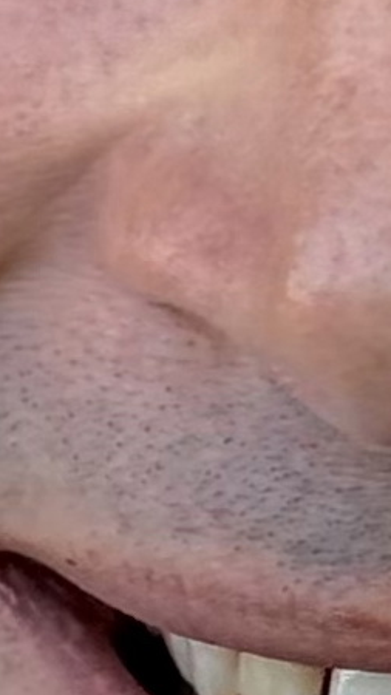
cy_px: -22
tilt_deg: -11.9
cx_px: 624
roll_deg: +2.0
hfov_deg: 3.3
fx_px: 6712
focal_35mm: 364
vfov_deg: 5.9
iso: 100
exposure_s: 1/352
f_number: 1.78
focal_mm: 6.76
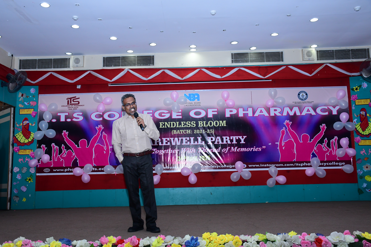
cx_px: 186
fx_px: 350
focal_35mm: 34
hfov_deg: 55.8
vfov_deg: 38.9
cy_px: 124
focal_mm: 23
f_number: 5.6
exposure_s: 1/100
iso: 1000
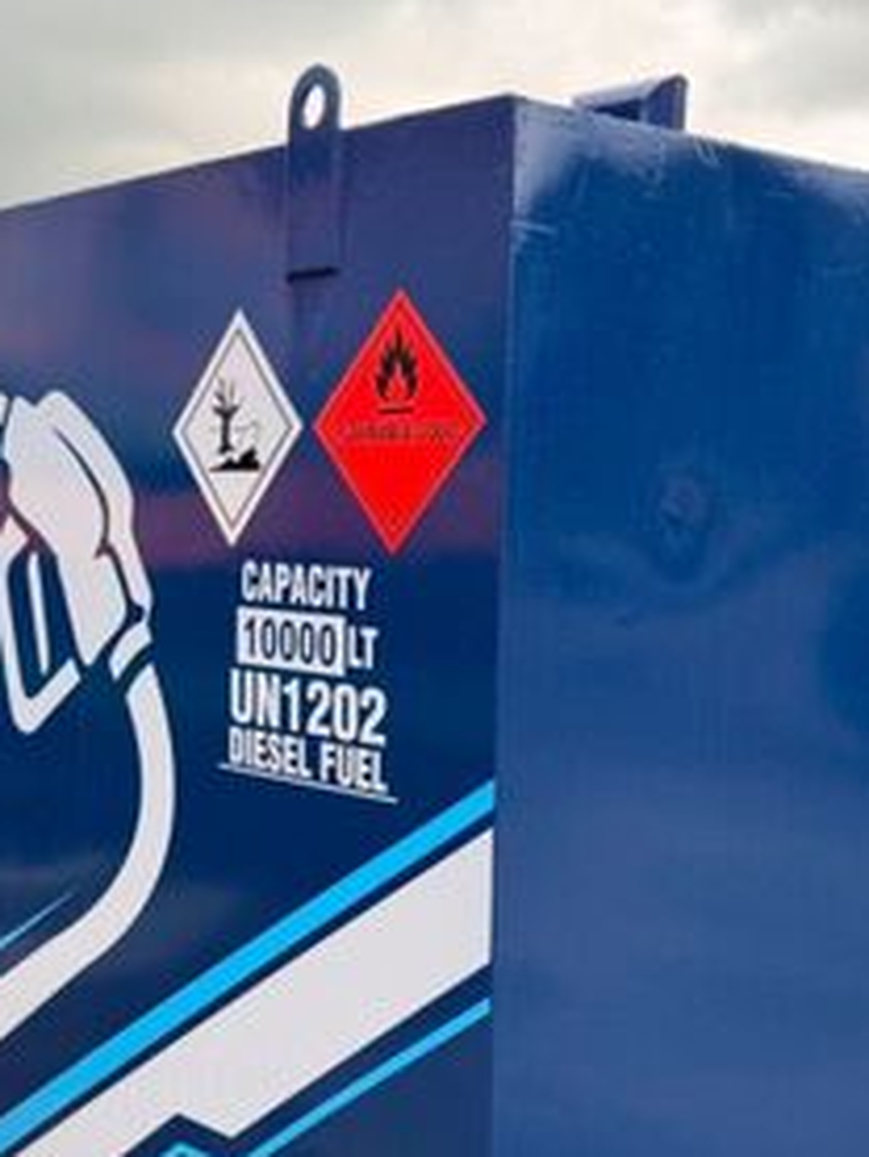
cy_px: 735
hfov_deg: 28.0
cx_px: 476
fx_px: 1739
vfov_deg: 36.6
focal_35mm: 52
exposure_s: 1/788
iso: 100
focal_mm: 6.76
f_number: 1.78
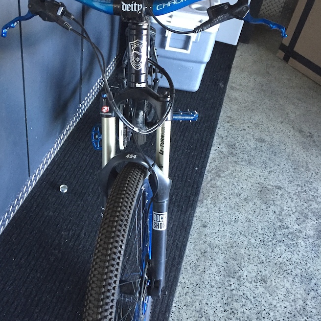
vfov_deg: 41.9
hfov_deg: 41.7
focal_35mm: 40
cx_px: 134
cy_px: 165
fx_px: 420
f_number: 2.2
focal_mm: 4.15
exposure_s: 1/20
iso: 250
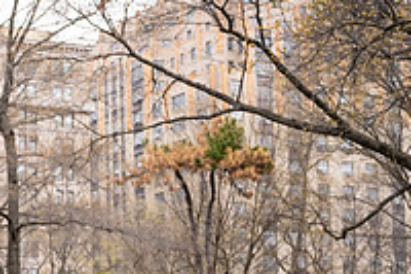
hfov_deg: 20.5
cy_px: 282
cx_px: -190
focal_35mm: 86
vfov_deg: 15.5
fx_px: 981
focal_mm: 28.5
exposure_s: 1/200
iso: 400
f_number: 3.2
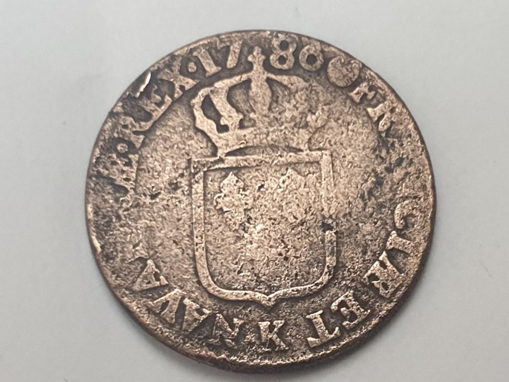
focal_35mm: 26
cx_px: 254
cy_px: 191
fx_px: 382
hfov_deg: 67.3
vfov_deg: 53.1
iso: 250
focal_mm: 4.3
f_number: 1.5
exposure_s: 1/17
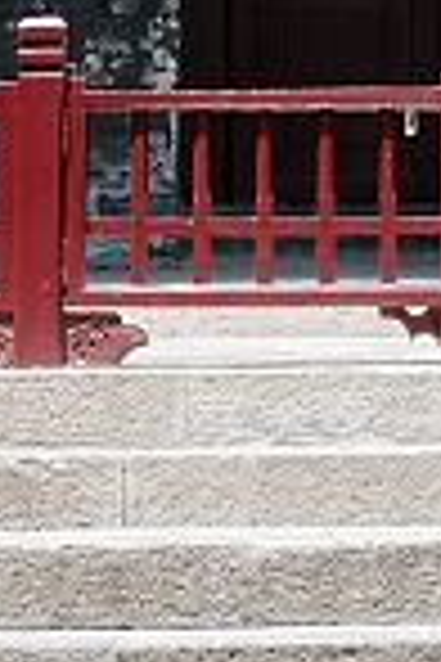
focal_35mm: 228
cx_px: 410
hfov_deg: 6.0
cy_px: -1020
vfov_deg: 8.2
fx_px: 4189
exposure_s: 1/250
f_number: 9
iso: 400
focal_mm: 28
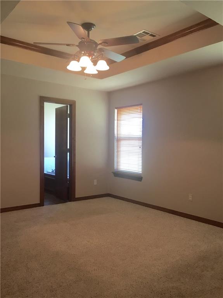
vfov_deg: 61.7
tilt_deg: -1.6
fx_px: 249
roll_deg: -0.7
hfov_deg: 48.2
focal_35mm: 29
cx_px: 112
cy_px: 149
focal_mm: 4.15
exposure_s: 1/30
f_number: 2.2
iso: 64
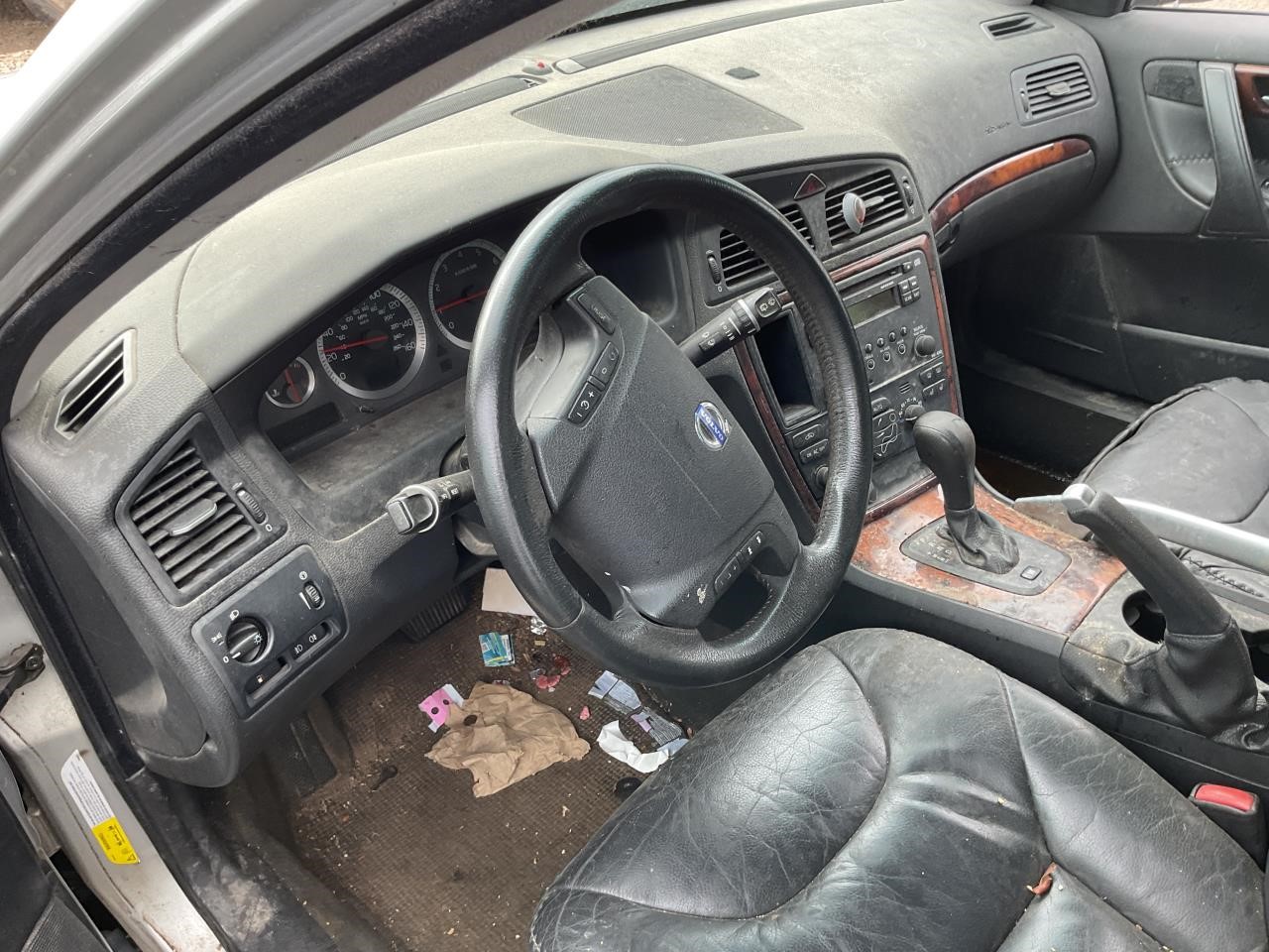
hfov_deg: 61.7
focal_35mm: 29
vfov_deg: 48.2
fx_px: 1063
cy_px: 476
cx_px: 634
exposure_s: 1/120
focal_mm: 3
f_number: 1.8
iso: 50
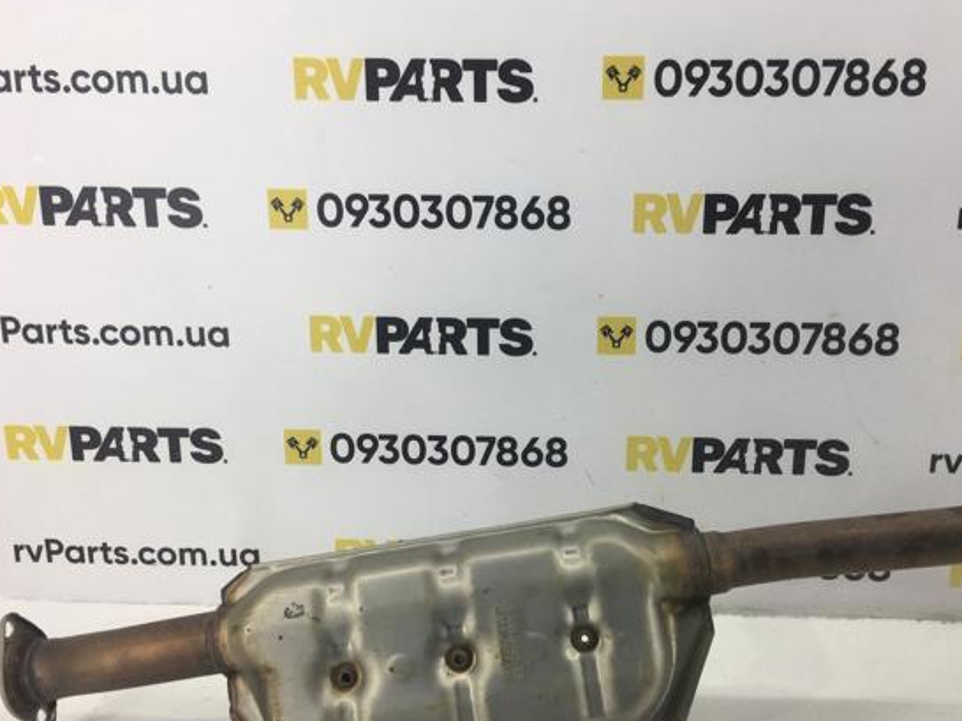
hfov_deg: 53.8
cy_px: 407
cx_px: 537
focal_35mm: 34
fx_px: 944
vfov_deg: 41.7
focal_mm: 4.15
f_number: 2.2
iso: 40
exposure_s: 1/100
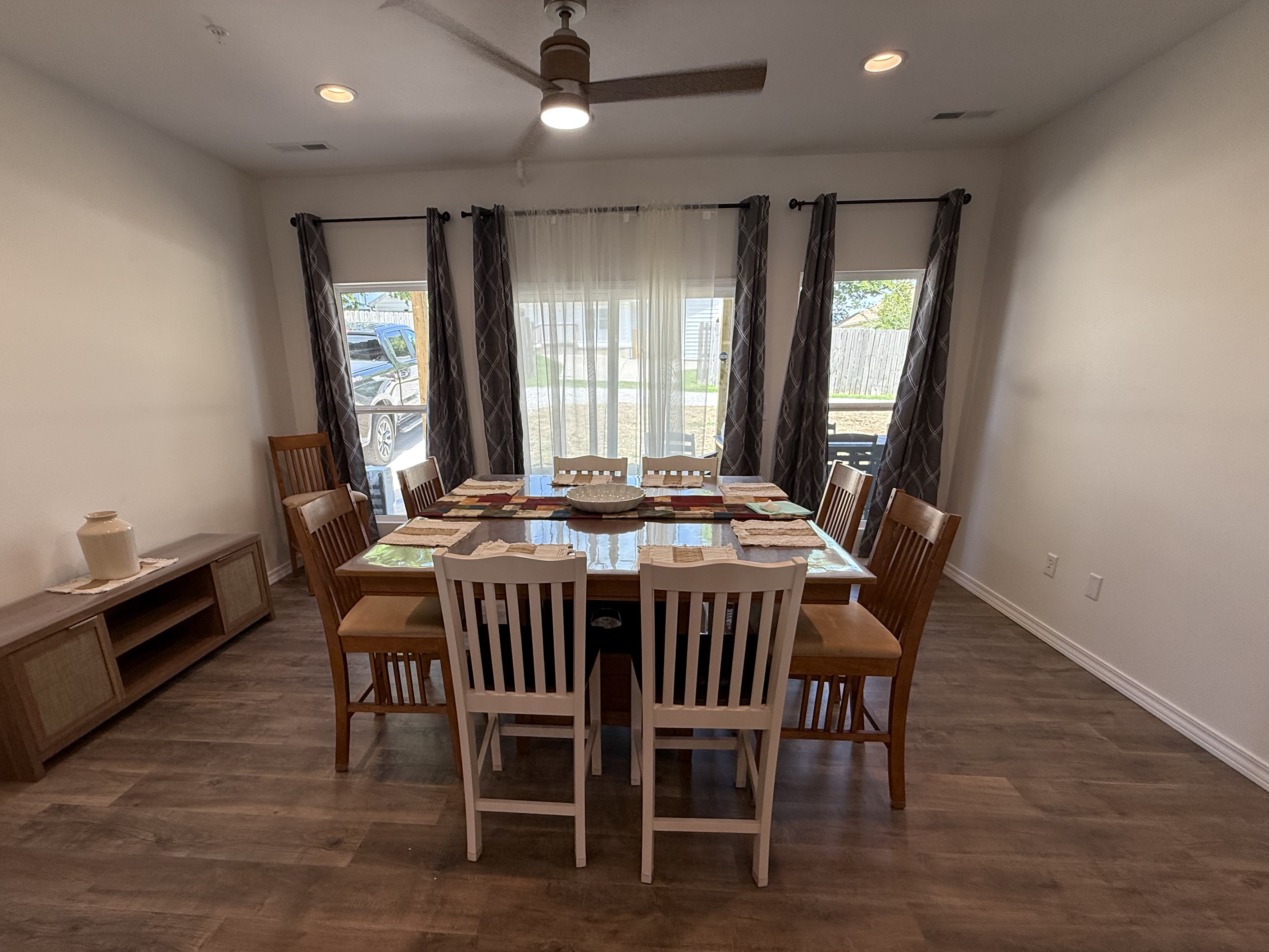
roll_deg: +0.3
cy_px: 543
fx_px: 587
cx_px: 590
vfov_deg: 77.7
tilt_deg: -16.3
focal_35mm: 16
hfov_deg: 94.3
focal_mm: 2.22
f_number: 2.2
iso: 100
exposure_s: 1/120
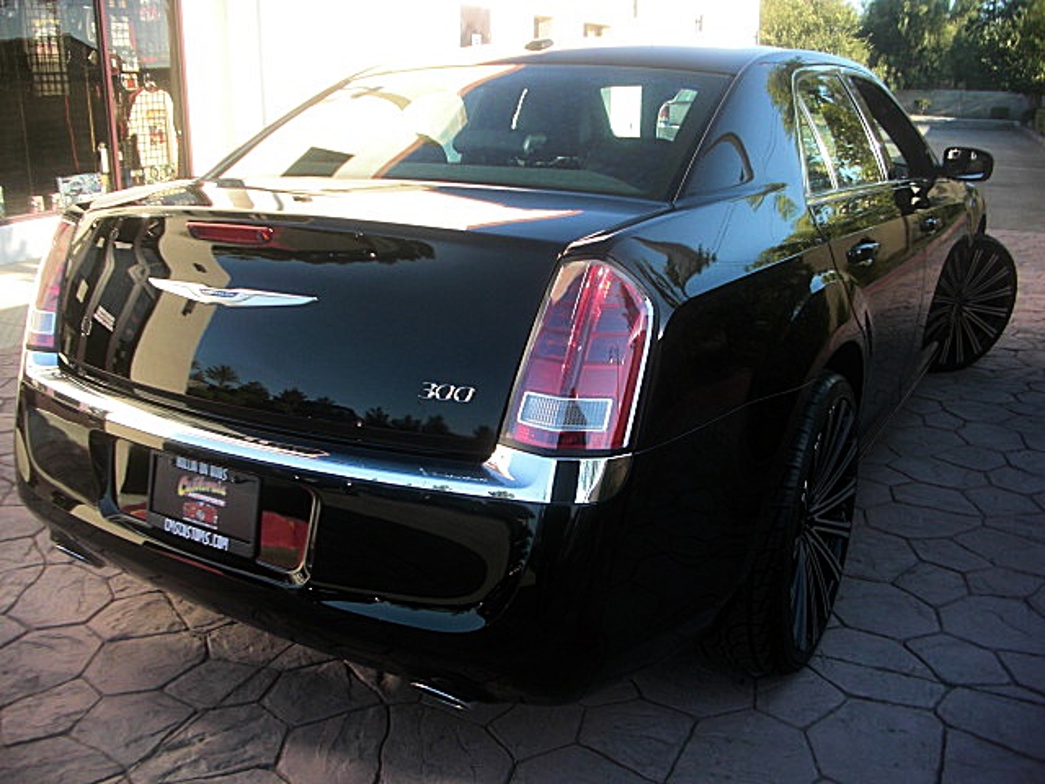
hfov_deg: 51.4
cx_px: 522
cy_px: 392
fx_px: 1087
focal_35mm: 36
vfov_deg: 39.7
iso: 50
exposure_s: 1/200
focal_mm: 6.3
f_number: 2.8
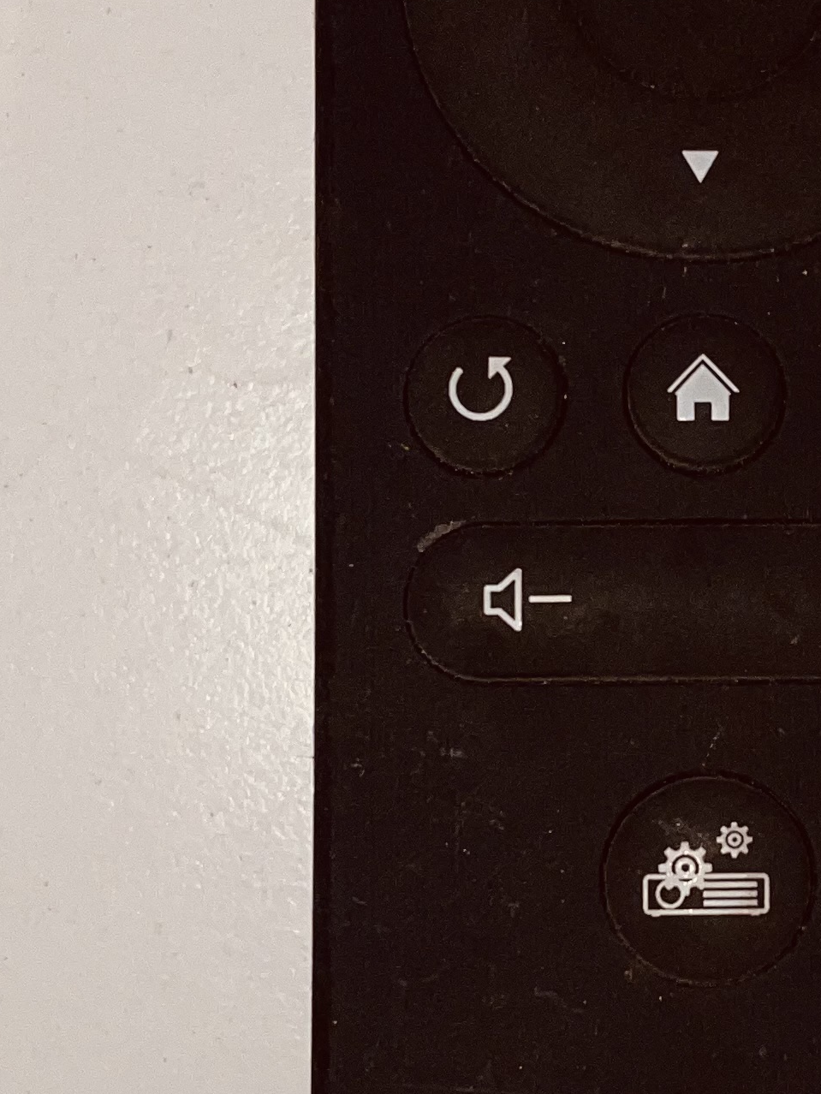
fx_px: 2592
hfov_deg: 17.6
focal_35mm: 82
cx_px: 782
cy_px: 645
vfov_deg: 23.8
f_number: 1.6
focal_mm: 4.2
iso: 40
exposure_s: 1/80
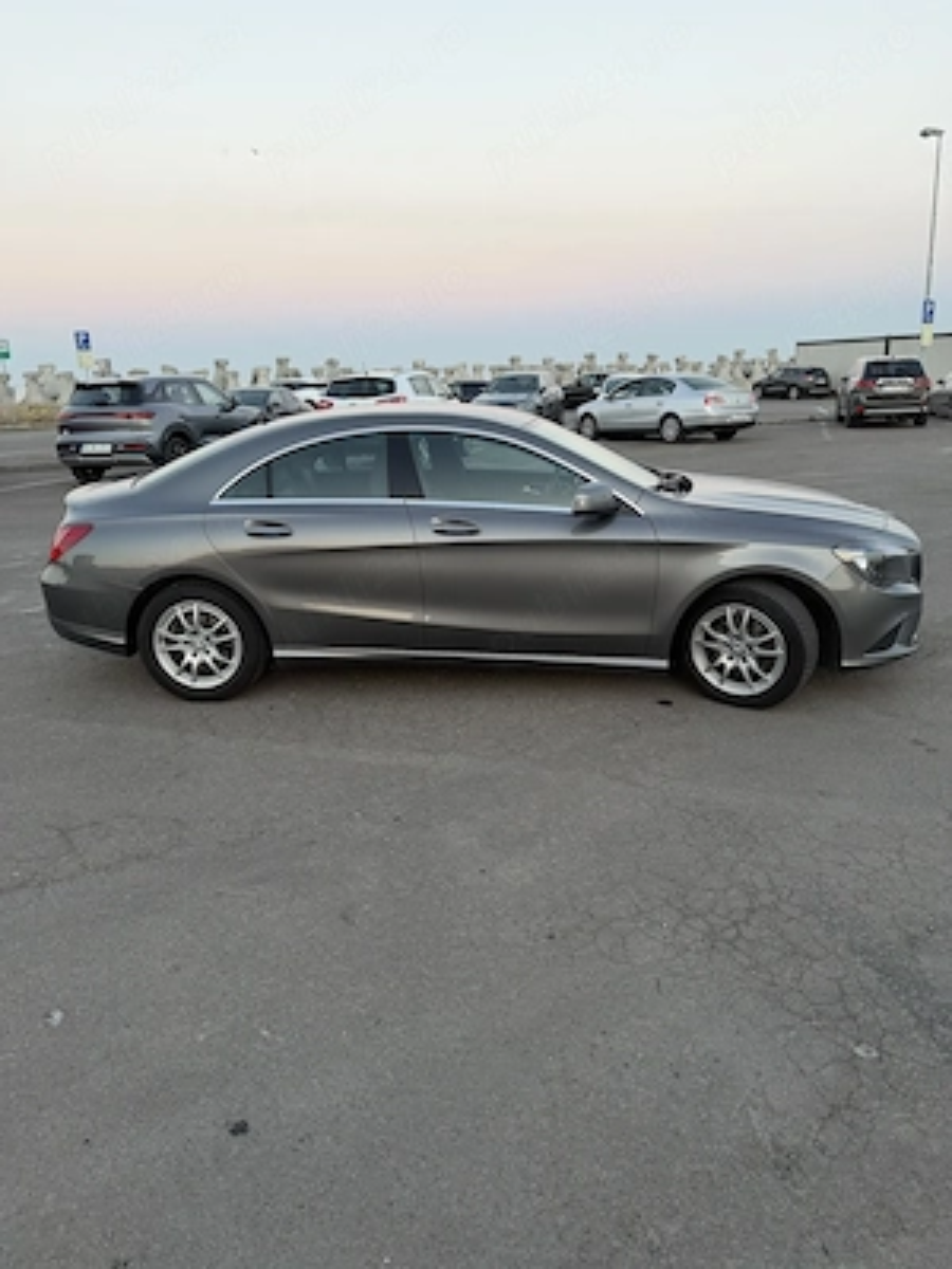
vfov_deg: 71.6
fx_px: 880
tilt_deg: -16.4
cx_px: 476
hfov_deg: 56.8
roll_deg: +1.2
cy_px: 634
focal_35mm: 24
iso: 125
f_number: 1.78
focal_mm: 6.76
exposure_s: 1/121
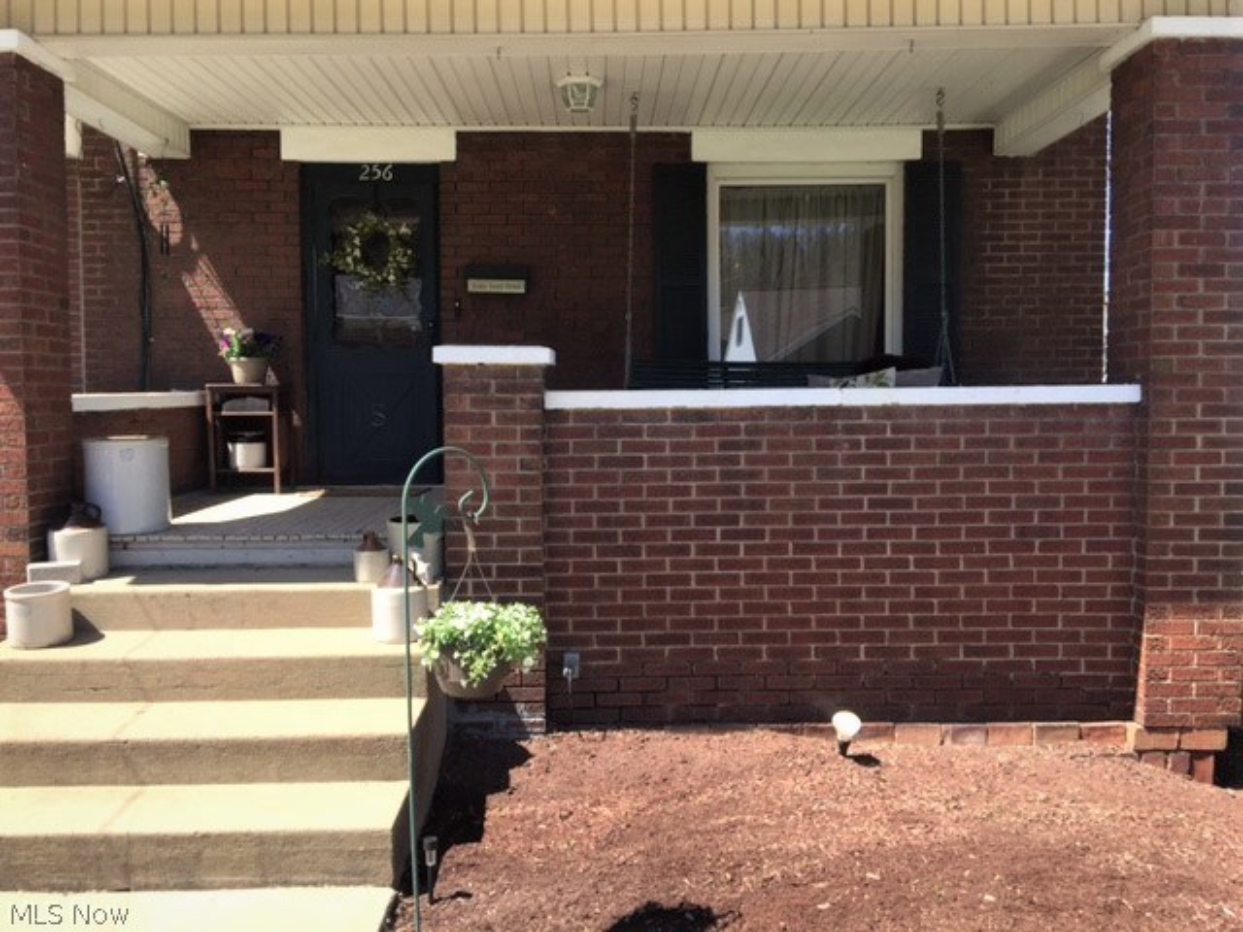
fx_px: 1041
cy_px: 466
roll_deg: +0.0
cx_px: 622
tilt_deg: -2.4
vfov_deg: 48.2
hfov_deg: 61.7
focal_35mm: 29
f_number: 2.2
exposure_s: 1/618
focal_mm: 4.15
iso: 32
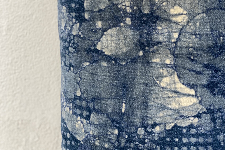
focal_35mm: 73
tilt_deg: -15.6
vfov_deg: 18.4
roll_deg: -1.5
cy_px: 21
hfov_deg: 27.7
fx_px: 456
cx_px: 112
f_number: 2
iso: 20
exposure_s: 1/176
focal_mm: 6
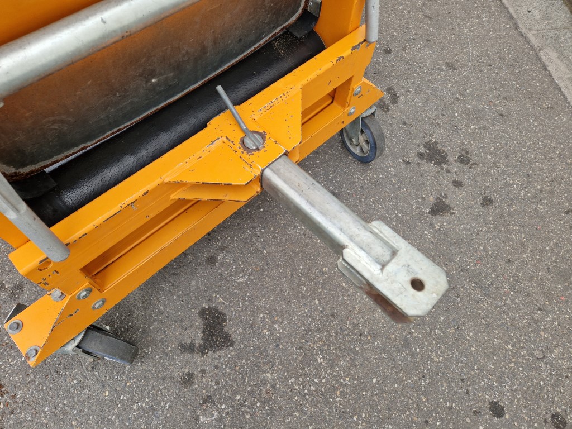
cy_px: 214
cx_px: 286
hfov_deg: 73.9
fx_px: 380
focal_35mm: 23
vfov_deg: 58.9
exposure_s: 1/358
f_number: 1.8
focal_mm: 5.4
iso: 50
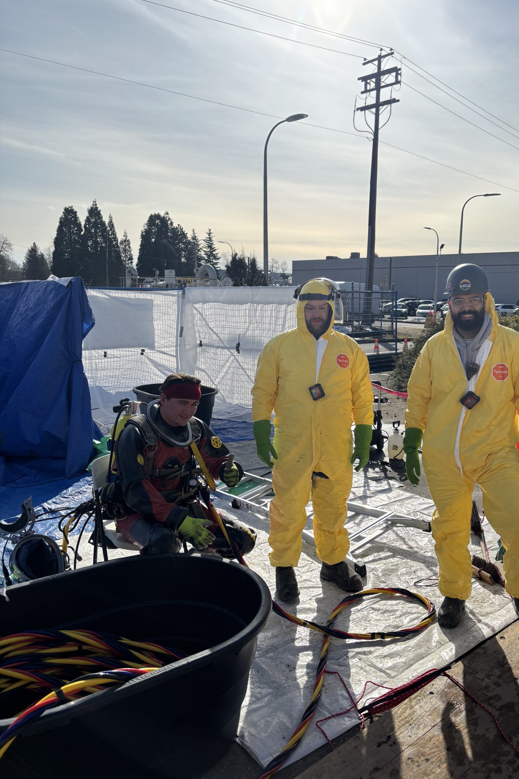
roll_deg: -1.7
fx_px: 605
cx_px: 301
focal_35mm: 28
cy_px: 391
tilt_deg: -10.4
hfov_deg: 46.2
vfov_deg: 65.5
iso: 50
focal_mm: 5.96
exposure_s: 1/5076
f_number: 1.6
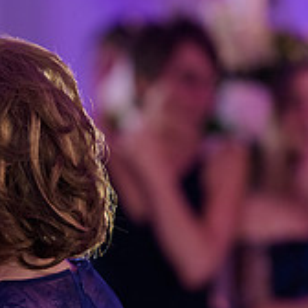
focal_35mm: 542
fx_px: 5456
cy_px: 230
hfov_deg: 3.2
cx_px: -44
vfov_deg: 3.2
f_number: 3.2
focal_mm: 185
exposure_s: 1/125
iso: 1600
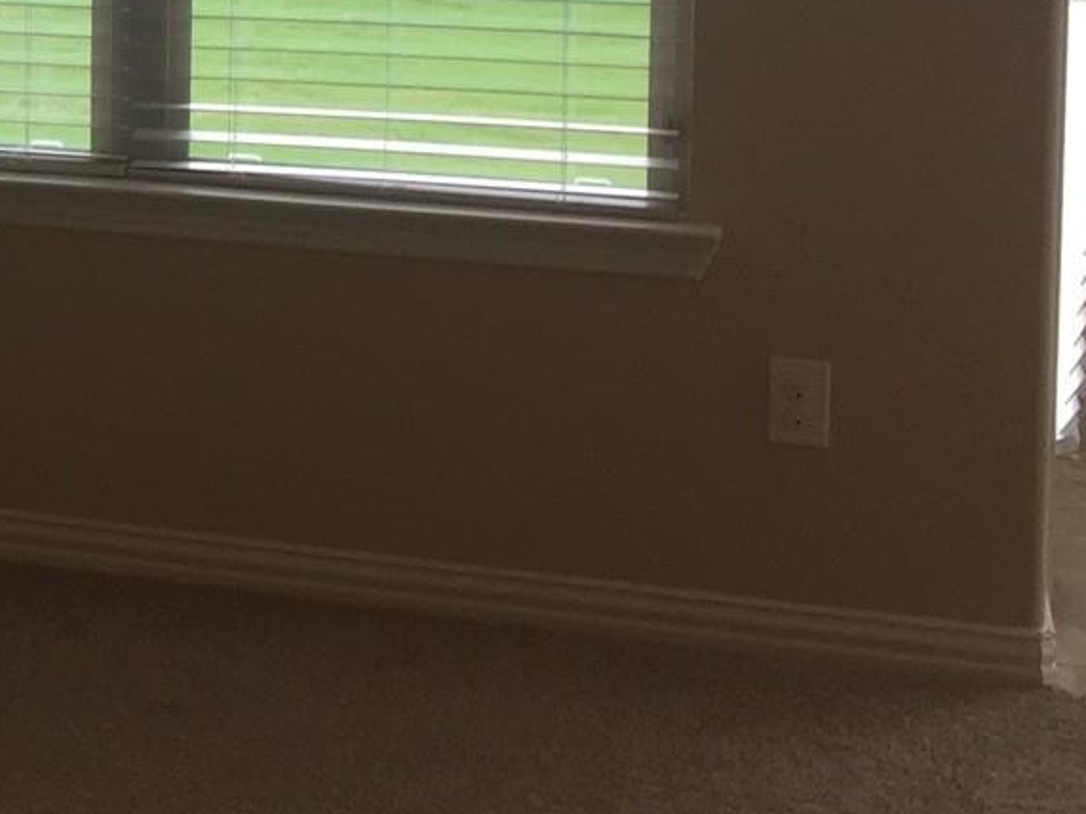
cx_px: -572
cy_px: -116
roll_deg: -1.3
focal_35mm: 104
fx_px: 3262
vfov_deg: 13.9
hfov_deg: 17.0
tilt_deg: -4.3
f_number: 2.2
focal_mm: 4.15
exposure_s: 1/120
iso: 40
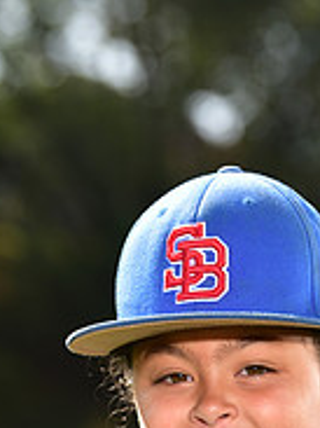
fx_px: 4714
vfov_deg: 5.2
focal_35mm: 382
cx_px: 230
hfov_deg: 3.9
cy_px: 596
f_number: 5
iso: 80
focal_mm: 125
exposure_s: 1/250
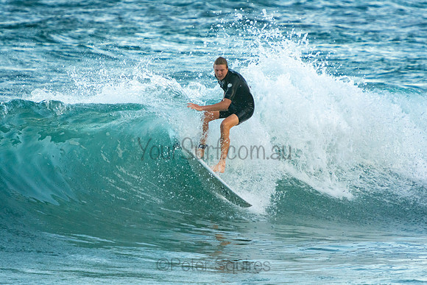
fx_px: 5793
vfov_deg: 2.8
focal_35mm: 488
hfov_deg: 4.2
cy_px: 142
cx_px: 214
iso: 1000
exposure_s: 1/1000
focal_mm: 320
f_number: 5.6
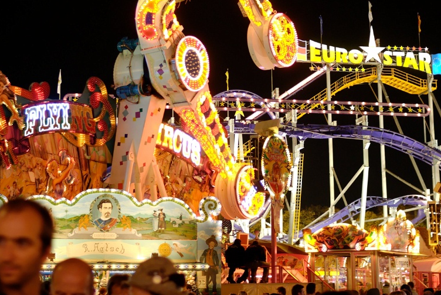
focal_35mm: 79
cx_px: 193
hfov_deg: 25.6
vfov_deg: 17.2
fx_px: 969
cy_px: 61
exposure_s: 1/60
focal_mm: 30
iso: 320
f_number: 2
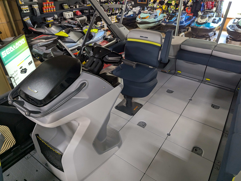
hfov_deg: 71.5
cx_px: 120
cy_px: 90
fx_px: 167
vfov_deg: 56.9
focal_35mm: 24
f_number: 1.85
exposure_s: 1/60
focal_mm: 6.81
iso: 219
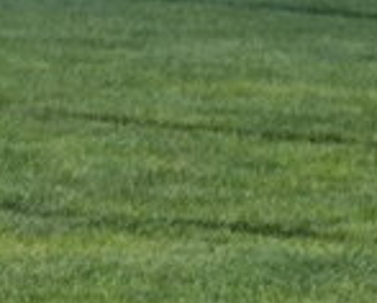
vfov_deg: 2.1
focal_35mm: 755
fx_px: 8438
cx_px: -633
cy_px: 33
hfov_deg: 2.5
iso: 1600
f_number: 5.6
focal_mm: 77
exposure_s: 1/250
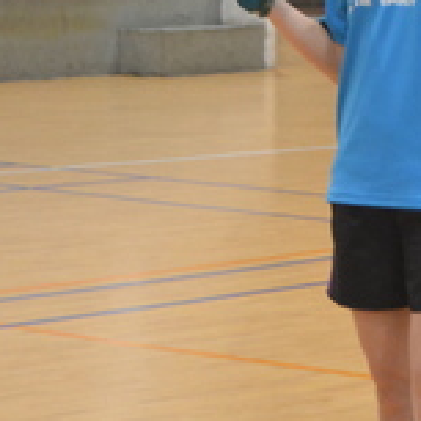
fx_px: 3371
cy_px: -122
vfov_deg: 7.1
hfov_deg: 7.1
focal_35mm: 245
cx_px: 388
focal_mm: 42
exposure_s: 1/80
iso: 1800
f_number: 5
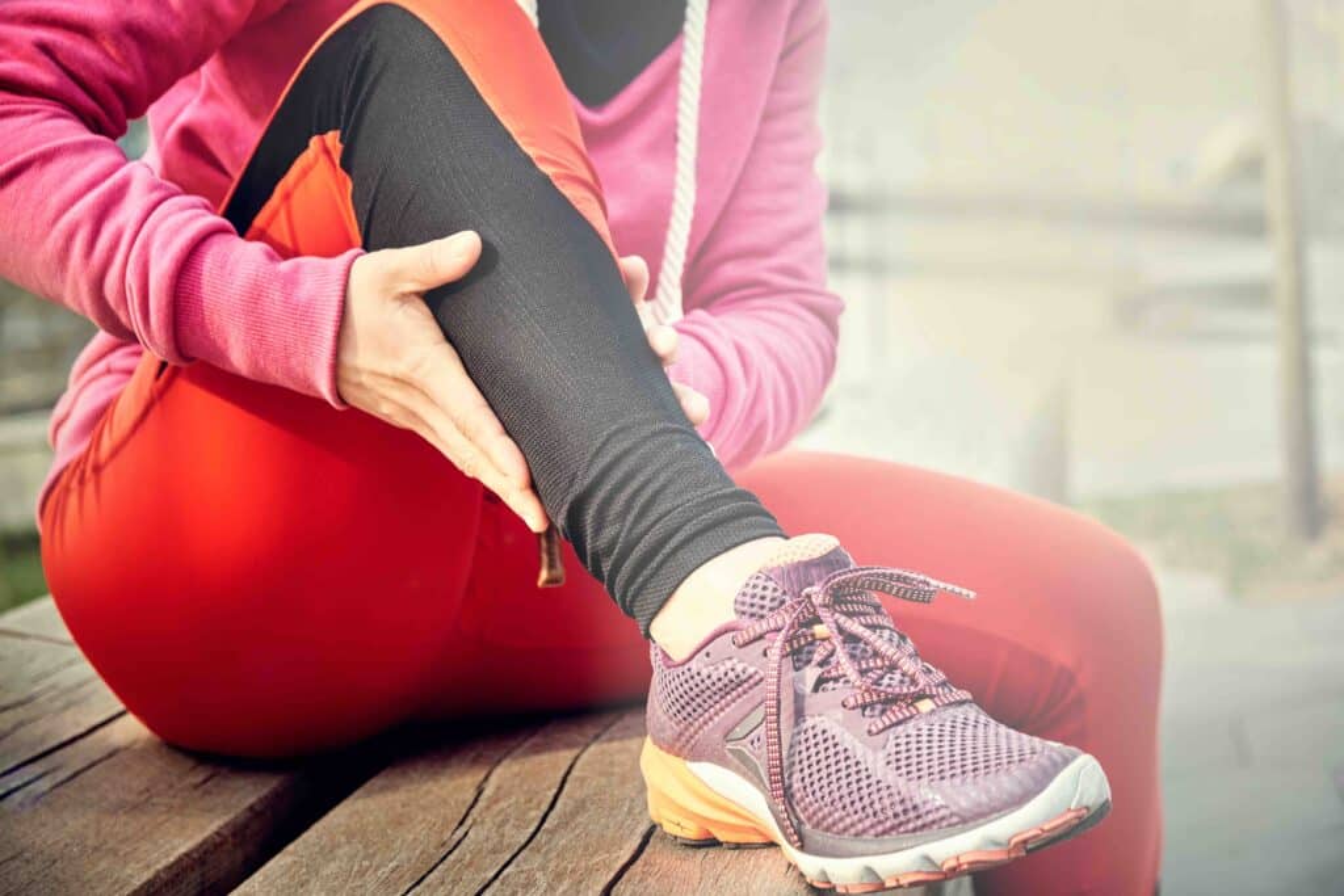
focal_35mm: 79
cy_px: 448
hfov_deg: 25.7
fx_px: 2950
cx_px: 672
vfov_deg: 17.3
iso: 200
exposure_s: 1/680
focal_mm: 52.7
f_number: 4
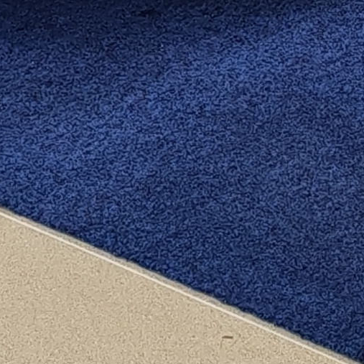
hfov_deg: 7.2
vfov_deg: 6.6
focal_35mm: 243
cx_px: 340
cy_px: -712
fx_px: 2891
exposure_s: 1/100
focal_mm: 6.12
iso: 250
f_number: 1.9
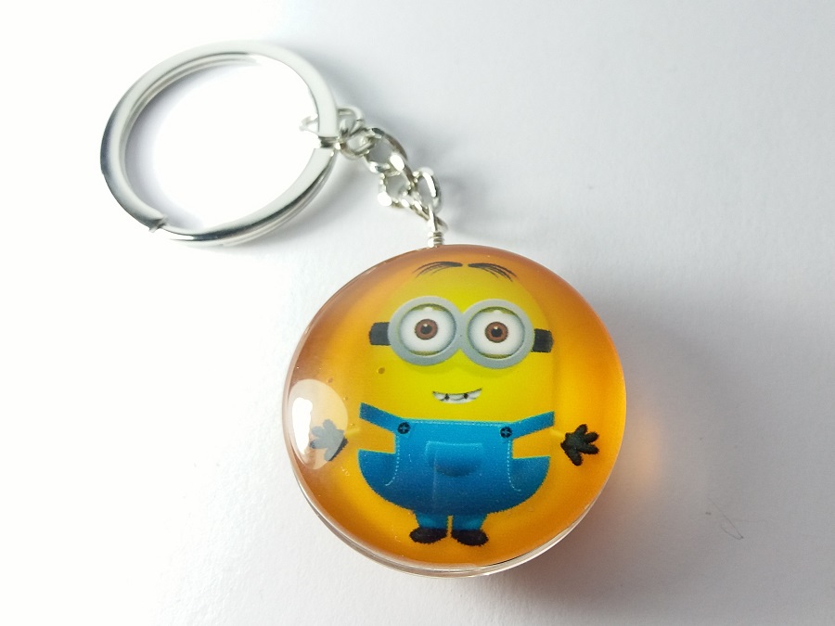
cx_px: 418
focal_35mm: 28
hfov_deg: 63.4
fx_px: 675
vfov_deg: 49.7
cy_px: 313
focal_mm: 3.7
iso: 50
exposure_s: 1/33
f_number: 1.9
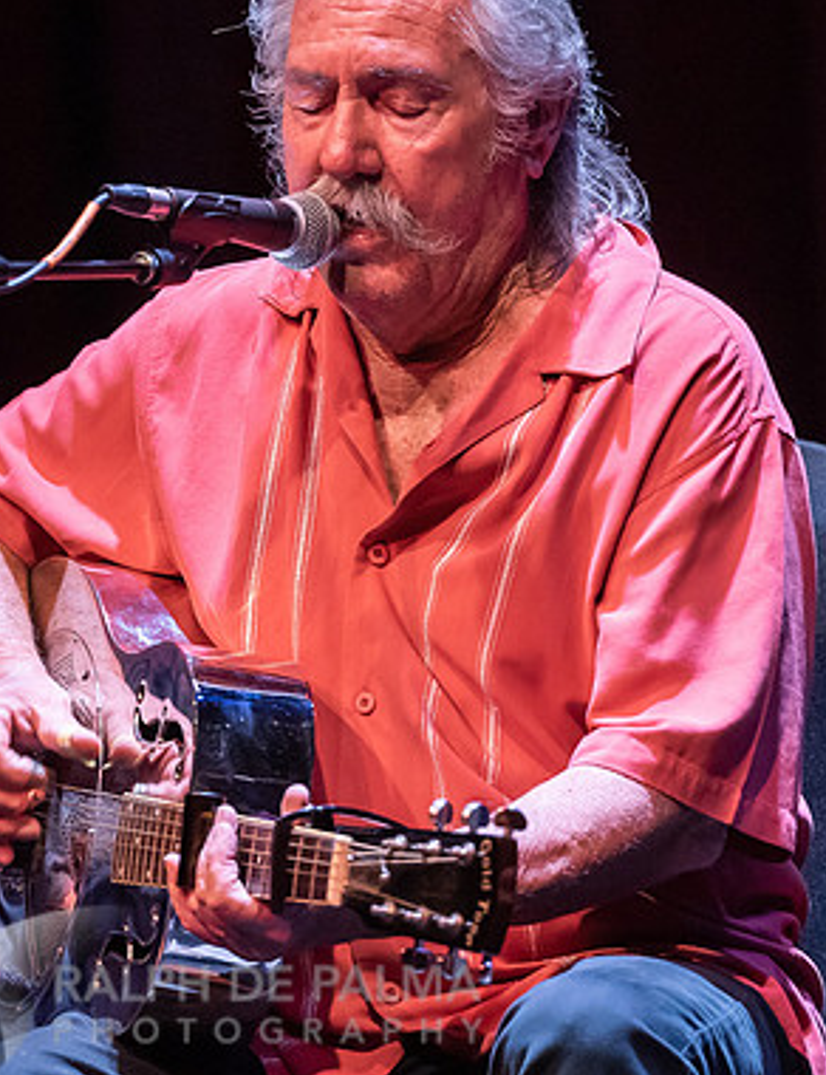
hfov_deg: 2.9
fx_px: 16103
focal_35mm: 514
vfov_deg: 3.8
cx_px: 442
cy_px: 432
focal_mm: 200
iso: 1600
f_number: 4
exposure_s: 1/160
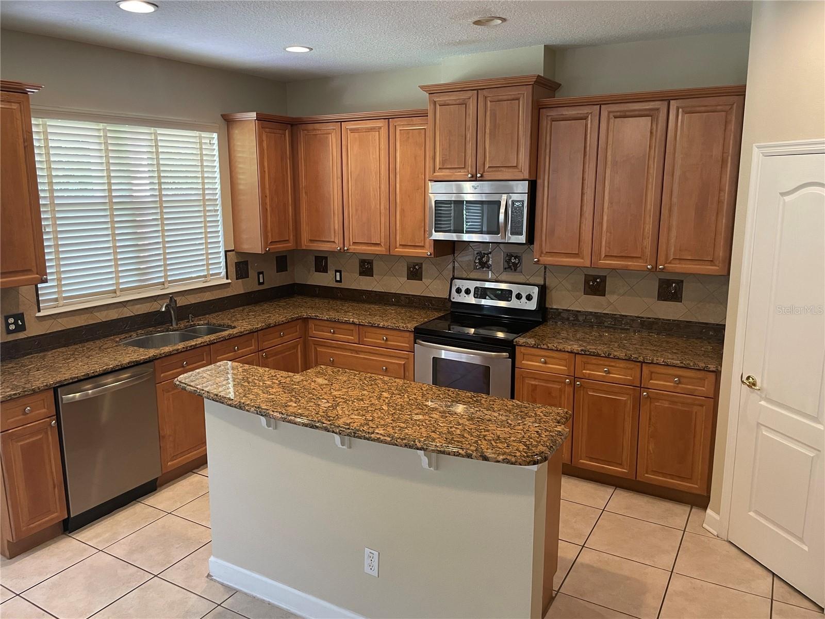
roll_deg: +0.5
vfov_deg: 53.1
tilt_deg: -11.5
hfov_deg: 67.3
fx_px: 620
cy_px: 310
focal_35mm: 26
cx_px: 412
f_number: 1.6
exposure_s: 1/60
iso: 250
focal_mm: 4.2
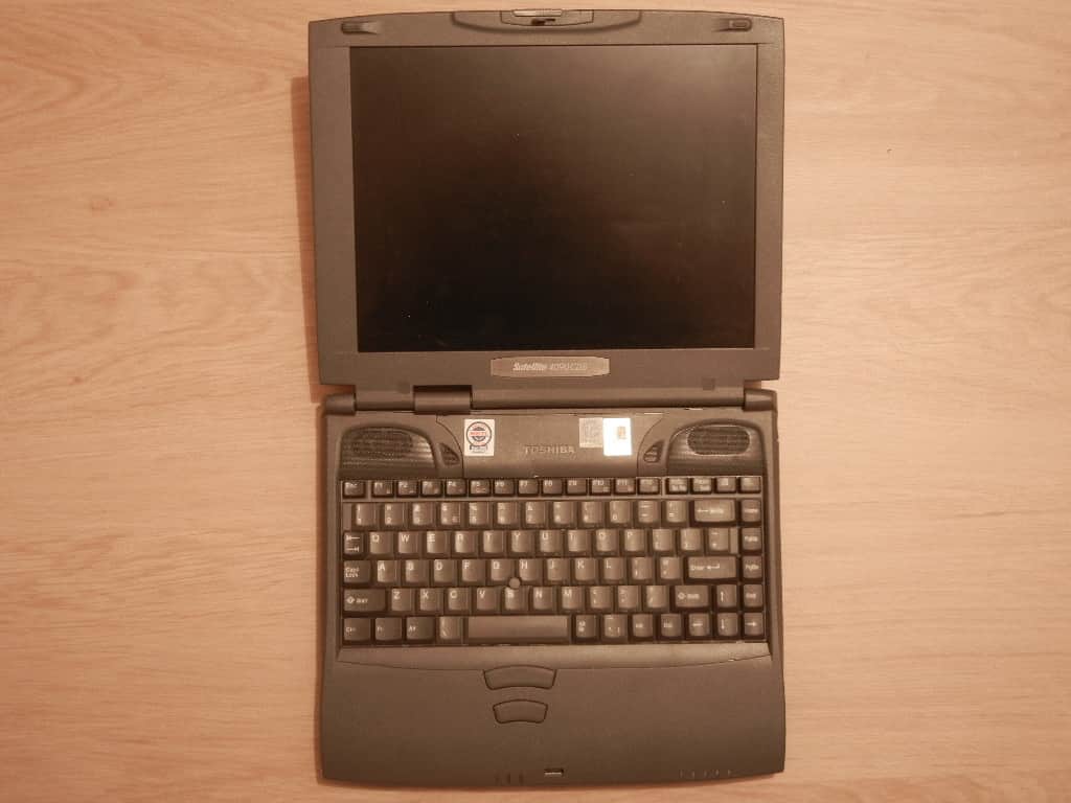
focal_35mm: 45
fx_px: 1392
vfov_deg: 32.2
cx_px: 536
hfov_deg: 42.1
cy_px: 402
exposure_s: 1/6
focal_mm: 8.1
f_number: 3.8
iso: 400
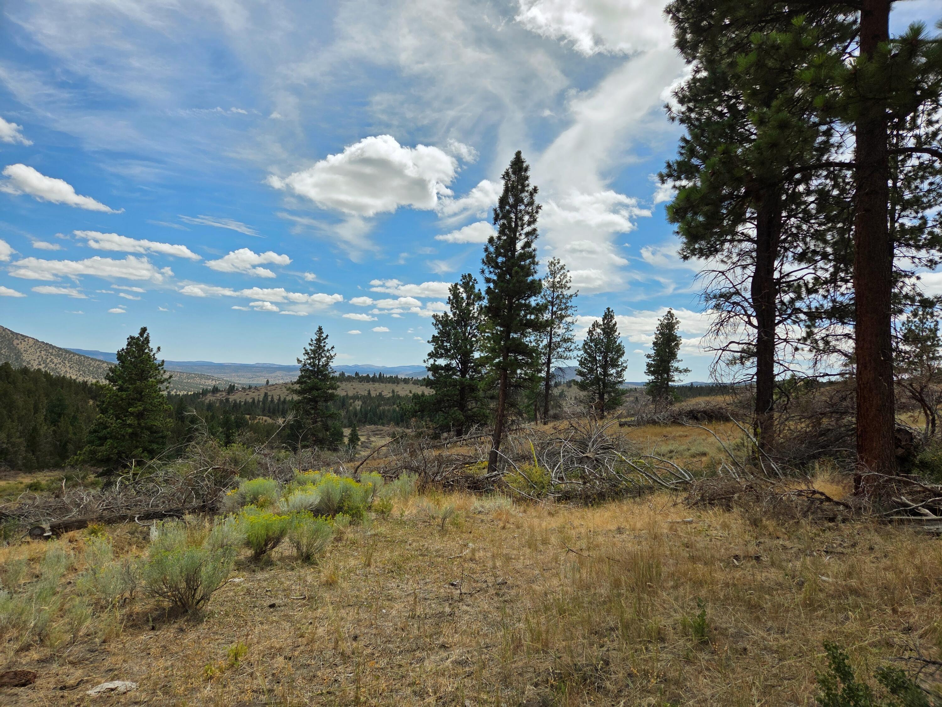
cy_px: 354
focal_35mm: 23
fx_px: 626
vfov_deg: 58.9
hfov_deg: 73.9
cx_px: 471
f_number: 1.8
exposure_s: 1/7599
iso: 80
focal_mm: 5.4
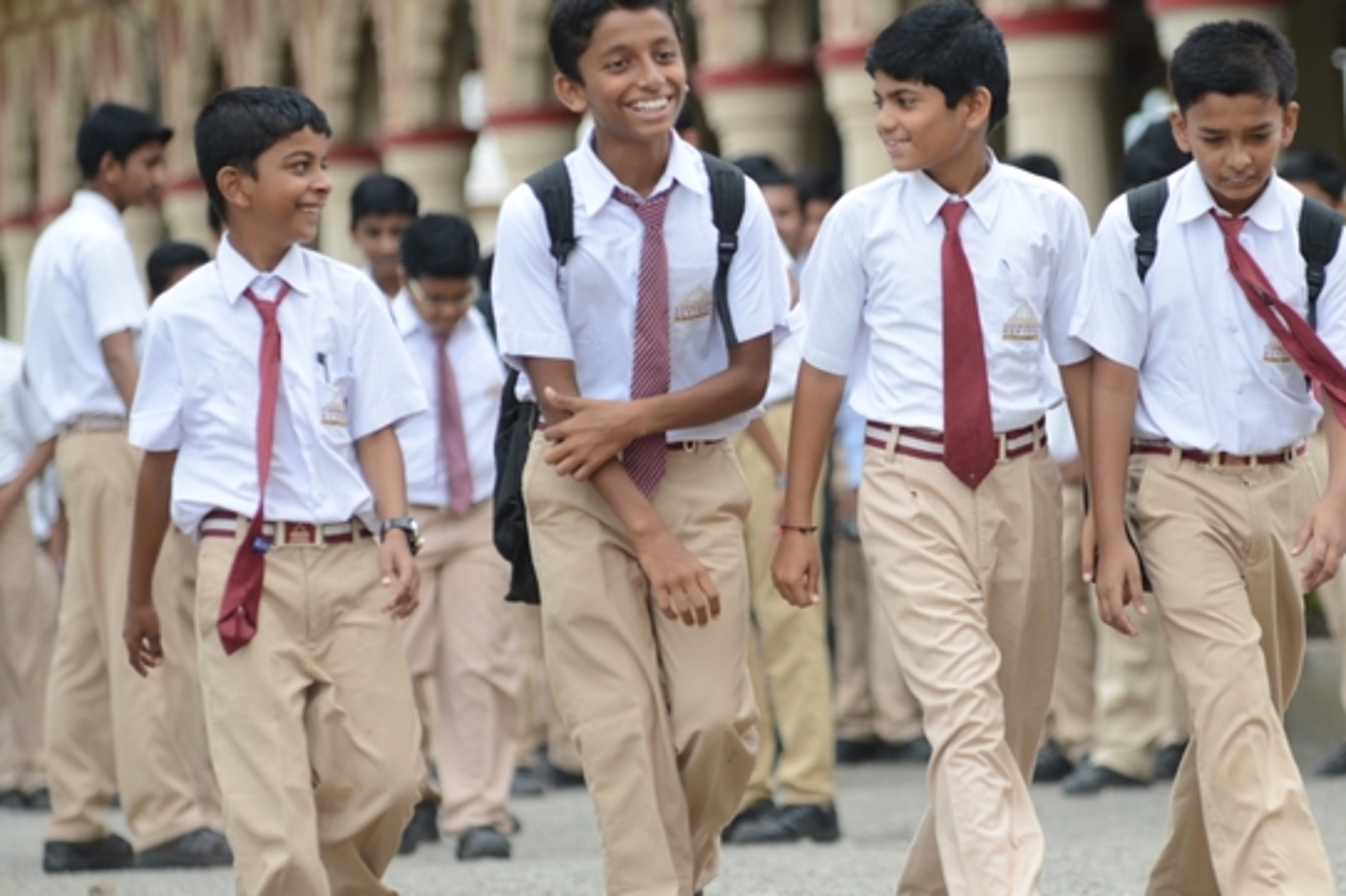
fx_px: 10428
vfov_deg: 4.9
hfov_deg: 7.4
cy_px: 489
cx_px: 931
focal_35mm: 279
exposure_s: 1/1000
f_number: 4.5
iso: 400
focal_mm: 200
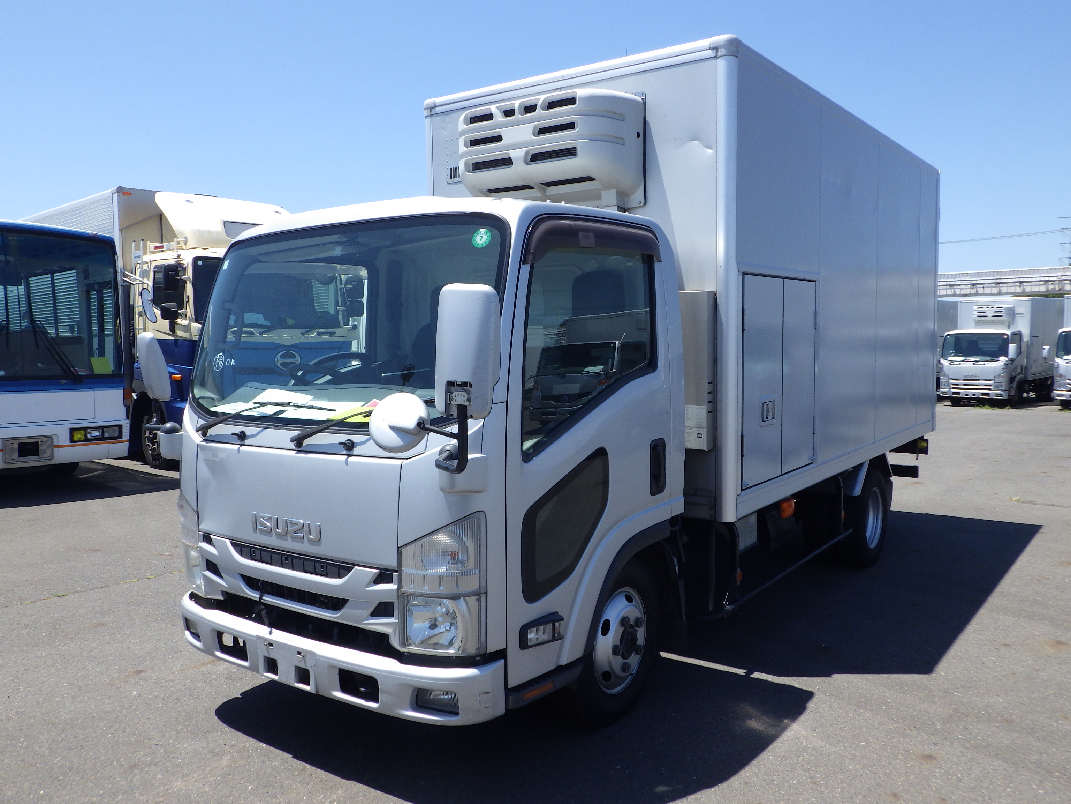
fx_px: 866
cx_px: 536
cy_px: 402
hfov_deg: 63.4
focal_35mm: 28
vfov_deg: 49.7
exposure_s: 1/640
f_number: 4.2
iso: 125
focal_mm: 5
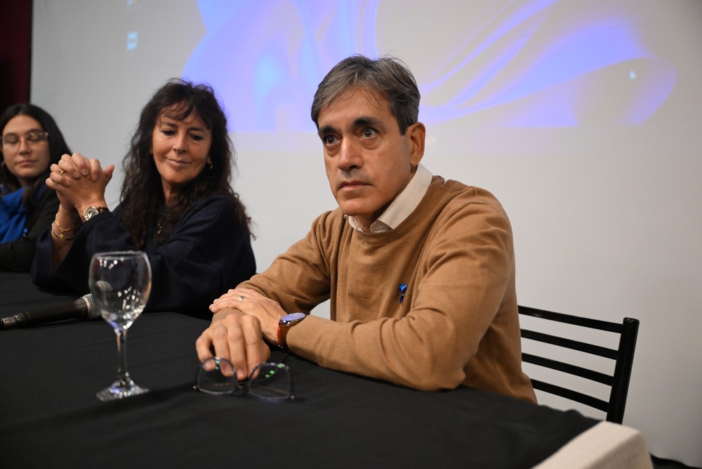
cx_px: 351
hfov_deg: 54.4
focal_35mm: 35
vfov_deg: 37.9
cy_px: 234
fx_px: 683
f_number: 2.8
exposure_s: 1/200
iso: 2500
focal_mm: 35
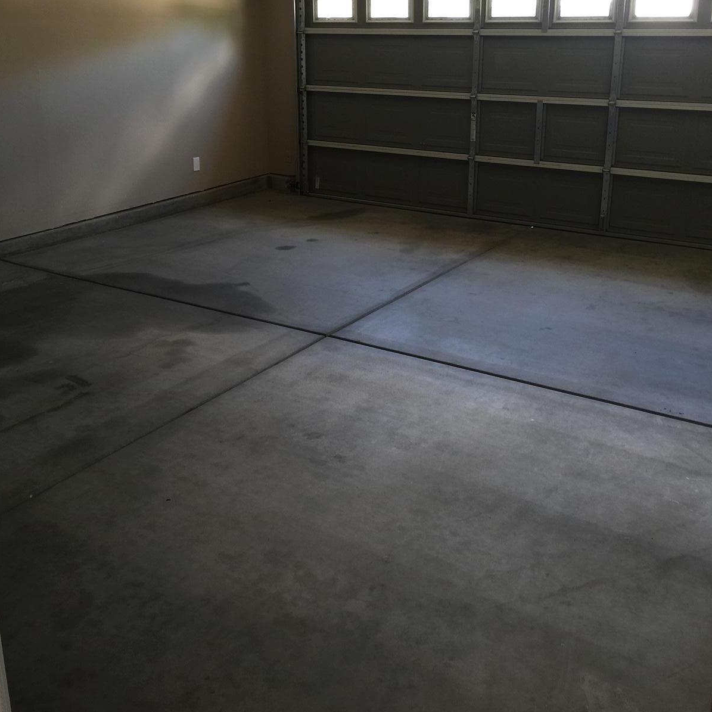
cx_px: 358
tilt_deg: -17.2
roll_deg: -0.1
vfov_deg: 46.7
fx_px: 814
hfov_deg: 47.2
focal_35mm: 35
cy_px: 257
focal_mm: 4.15
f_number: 2.2
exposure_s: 1/15
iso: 32
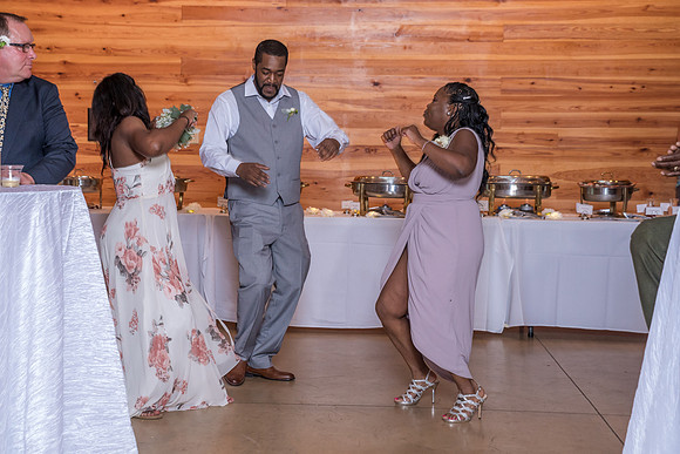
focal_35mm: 71
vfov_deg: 19.3
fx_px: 1335
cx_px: 277
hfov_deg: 28.5
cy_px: 202
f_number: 4
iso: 2000
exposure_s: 1/100
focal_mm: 58
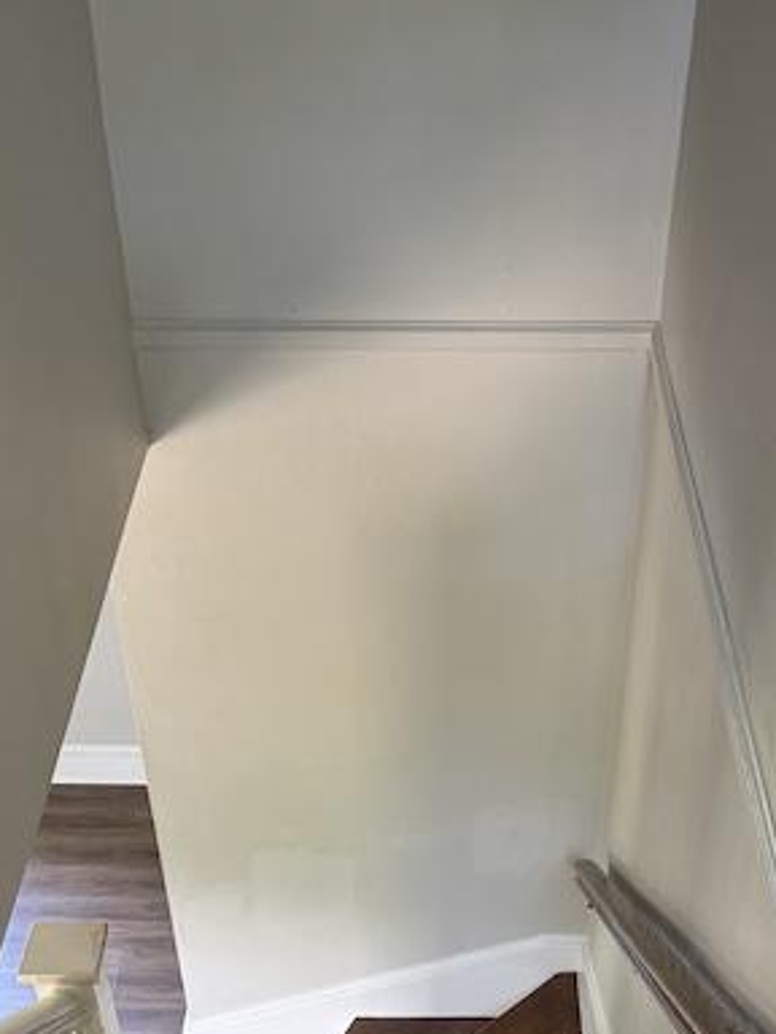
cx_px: 453
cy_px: 967
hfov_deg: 30.2
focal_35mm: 48
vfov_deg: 36.7
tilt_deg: -45.7
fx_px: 1435
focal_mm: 6.76
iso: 400
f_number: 1.78
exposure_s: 1/60
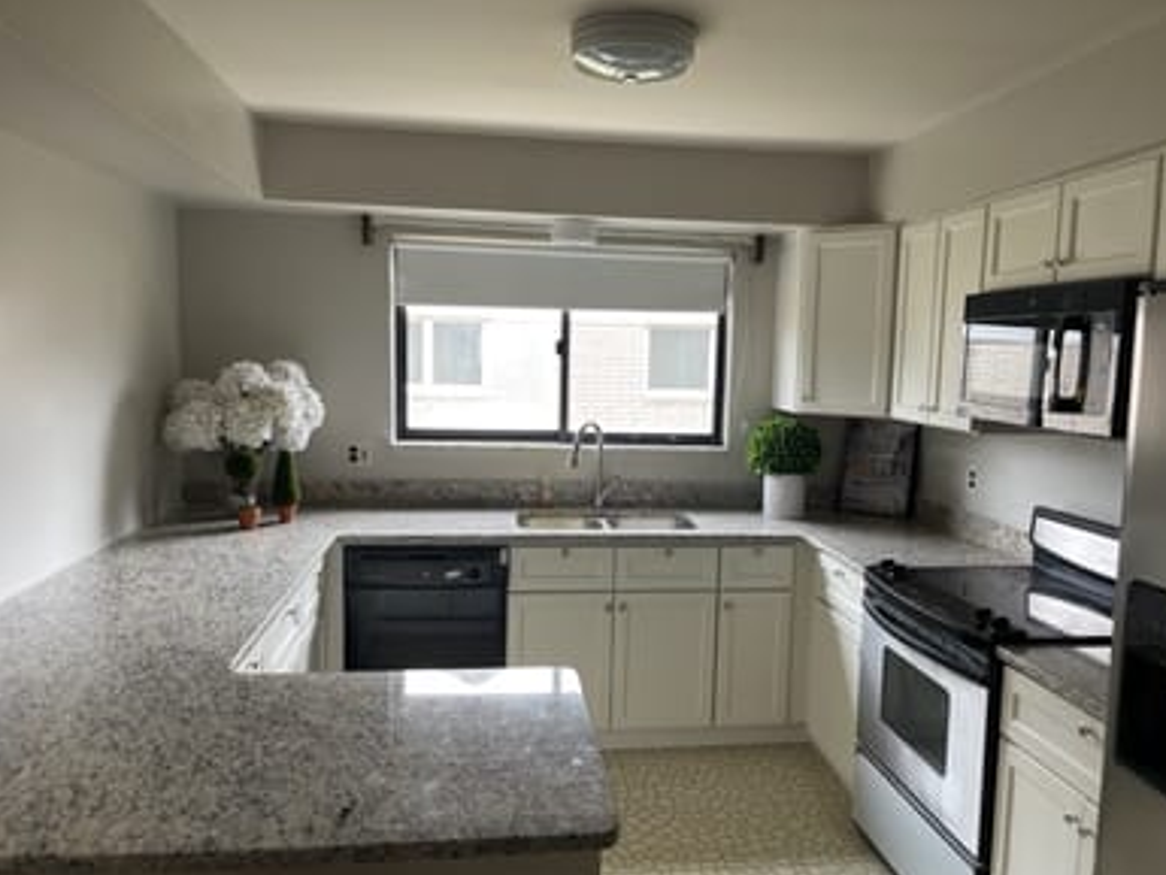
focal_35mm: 27
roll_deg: -1.8
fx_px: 910
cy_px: 445
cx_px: 603
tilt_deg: -7.3
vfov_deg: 51.4
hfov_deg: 65.3
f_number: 1.6
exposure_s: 1/120
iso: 125
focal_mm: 5.1
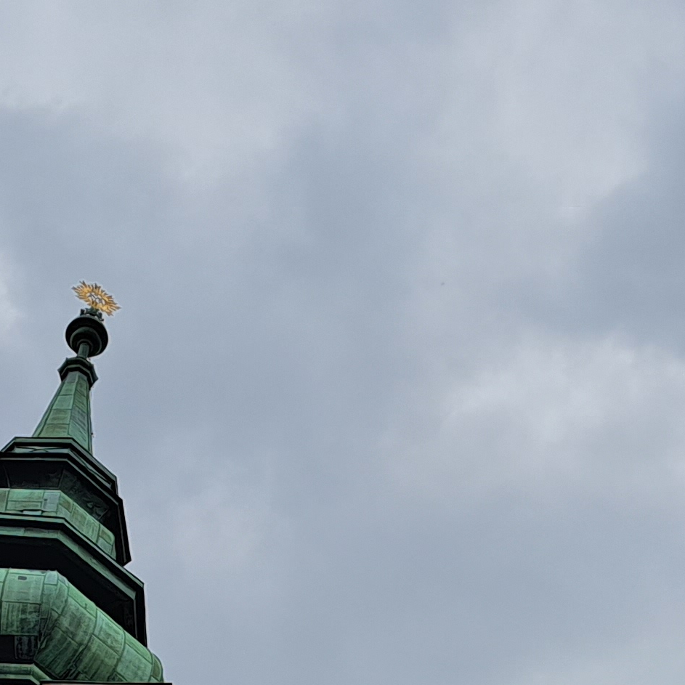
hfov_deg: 16.7
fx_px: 2328
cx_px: 400
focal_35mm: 104
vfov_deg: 15.3
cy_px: 1071
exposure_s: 1/756
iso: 50
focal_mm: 5.23
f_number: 1.8
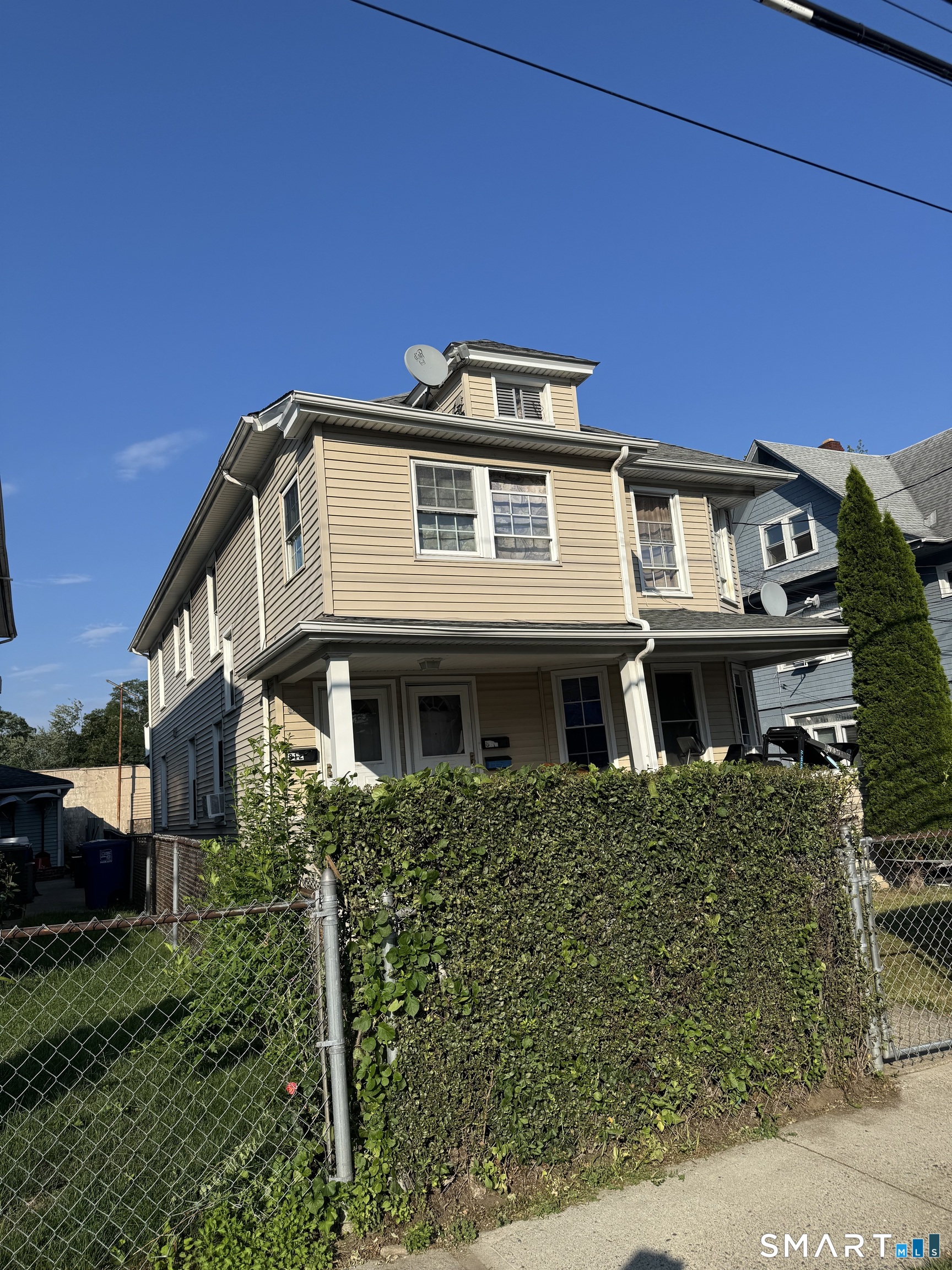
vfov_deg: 71.6
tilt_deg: +9.7
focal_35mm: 24
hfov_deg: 56.8
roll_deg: +5.4
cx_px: 476
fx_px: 880
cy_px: 635
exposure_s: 1/5348
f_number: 1.78
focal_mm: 6.76
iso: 80
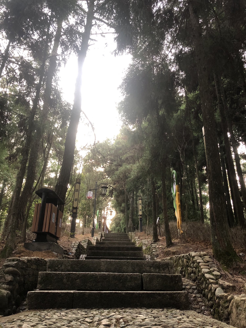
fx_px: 265
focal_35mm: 28
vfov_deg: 63.4
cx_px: 123
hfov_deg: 49.7
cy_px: 164
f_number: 1.8
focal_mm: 4
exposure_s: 1/15
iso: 40
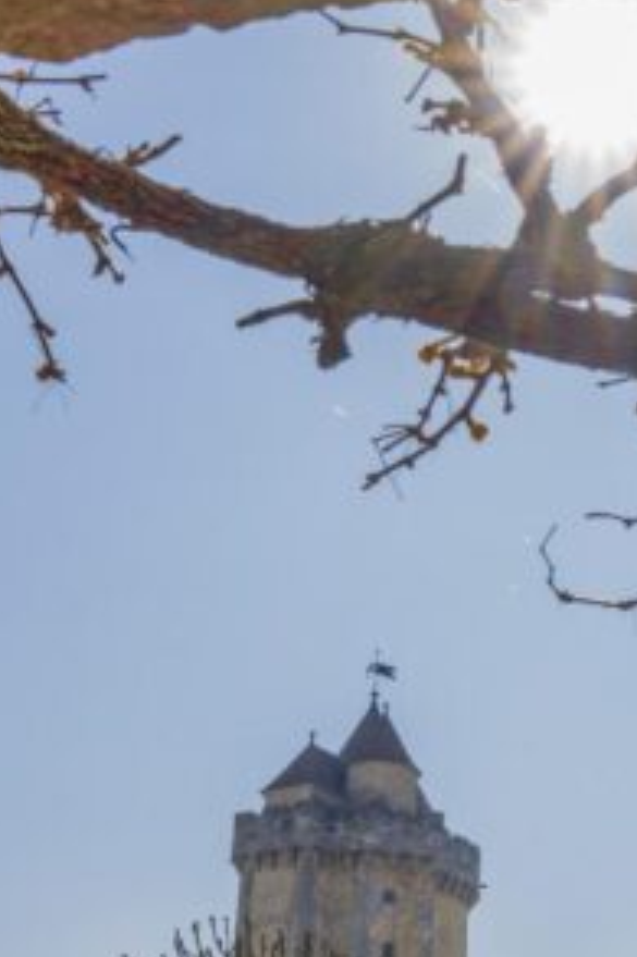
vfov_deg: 31.4
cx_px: 653
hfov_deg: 20.8
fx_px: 1674
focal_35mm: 63
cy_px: 715
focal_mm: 24
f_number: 14
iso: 100
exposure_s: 1/125
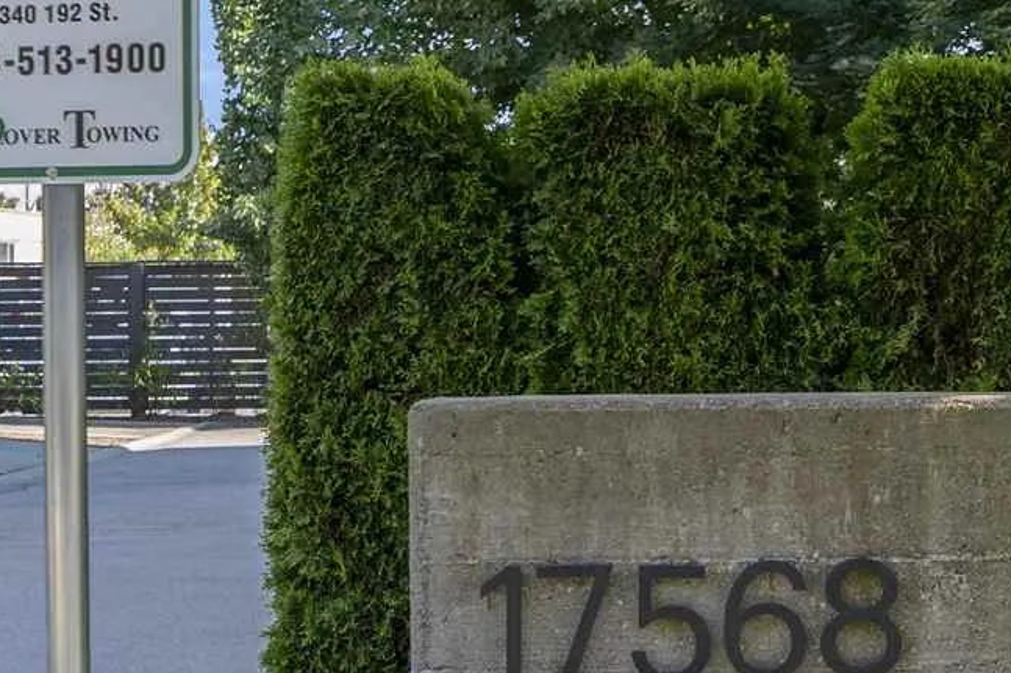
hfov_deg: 20.4
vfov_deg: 13.9
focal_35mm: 98
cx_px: 870
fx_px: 2760
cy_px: 337
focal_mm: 20.7
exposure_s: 1/125
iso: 100
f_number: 4
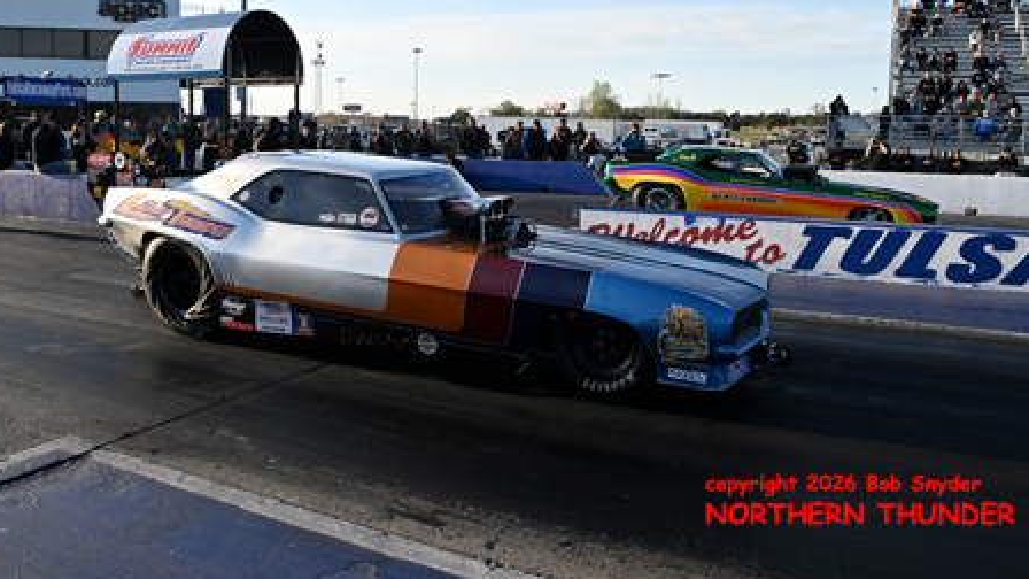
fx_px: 764
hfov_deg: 67.9
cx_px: 505
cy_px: 211
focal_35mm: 28
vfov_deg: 41.2
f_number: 5.6
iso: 720
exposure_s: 1/2000
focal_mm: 16
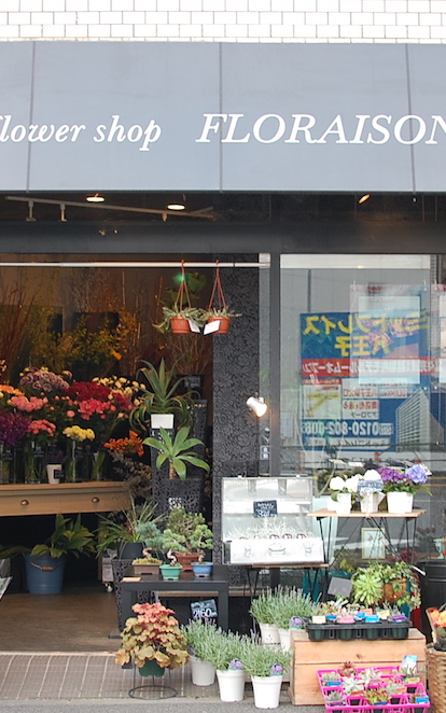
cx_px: 218
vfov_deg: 25.6
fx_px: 1570
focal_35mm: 81
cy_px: 357
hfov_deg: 16.2
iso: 400
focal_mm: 35
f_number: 3.5
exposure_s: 1/50
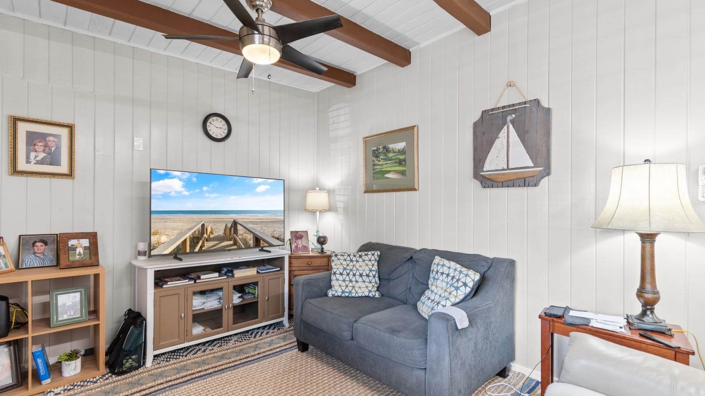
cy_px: 205
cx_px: 347
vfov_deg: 67.1
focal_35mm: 16
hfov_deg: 99.4
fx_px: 299
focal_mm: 10
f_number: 4.5
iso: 100
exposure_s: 1/1.25
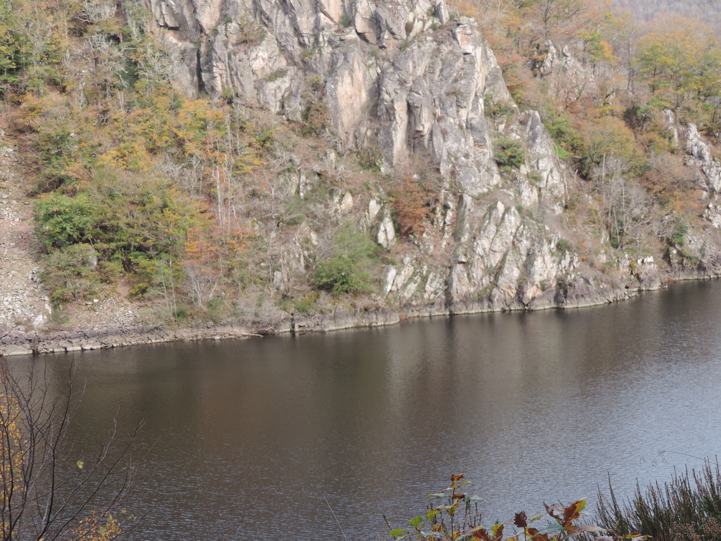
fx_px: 1583
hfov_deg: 25.7
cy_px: 272
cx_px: 362
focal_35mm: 76
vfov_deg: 19.4
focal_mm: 13.3
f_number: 3.9
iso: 80
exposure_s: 1/125
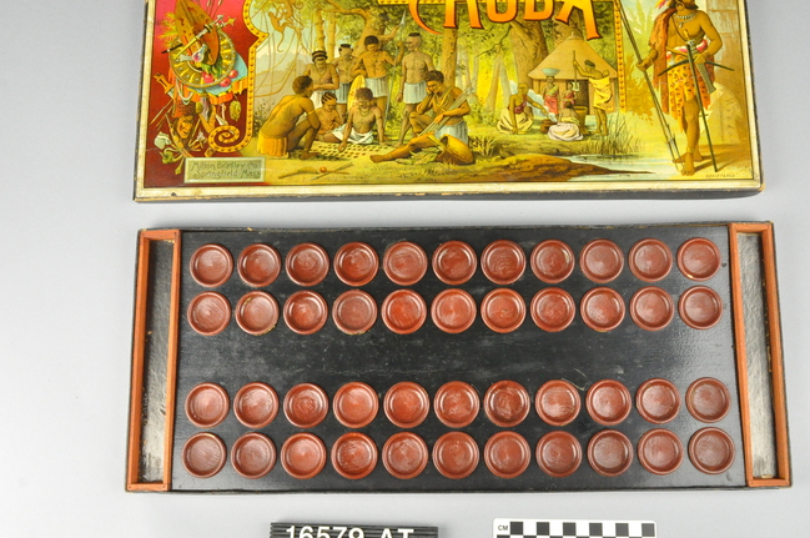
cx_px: 441
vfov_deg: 35.8
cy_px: 239
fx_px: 831
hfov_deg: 51.9
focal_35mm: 37
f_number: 13
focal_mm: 20
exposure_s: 1/40
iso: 2000
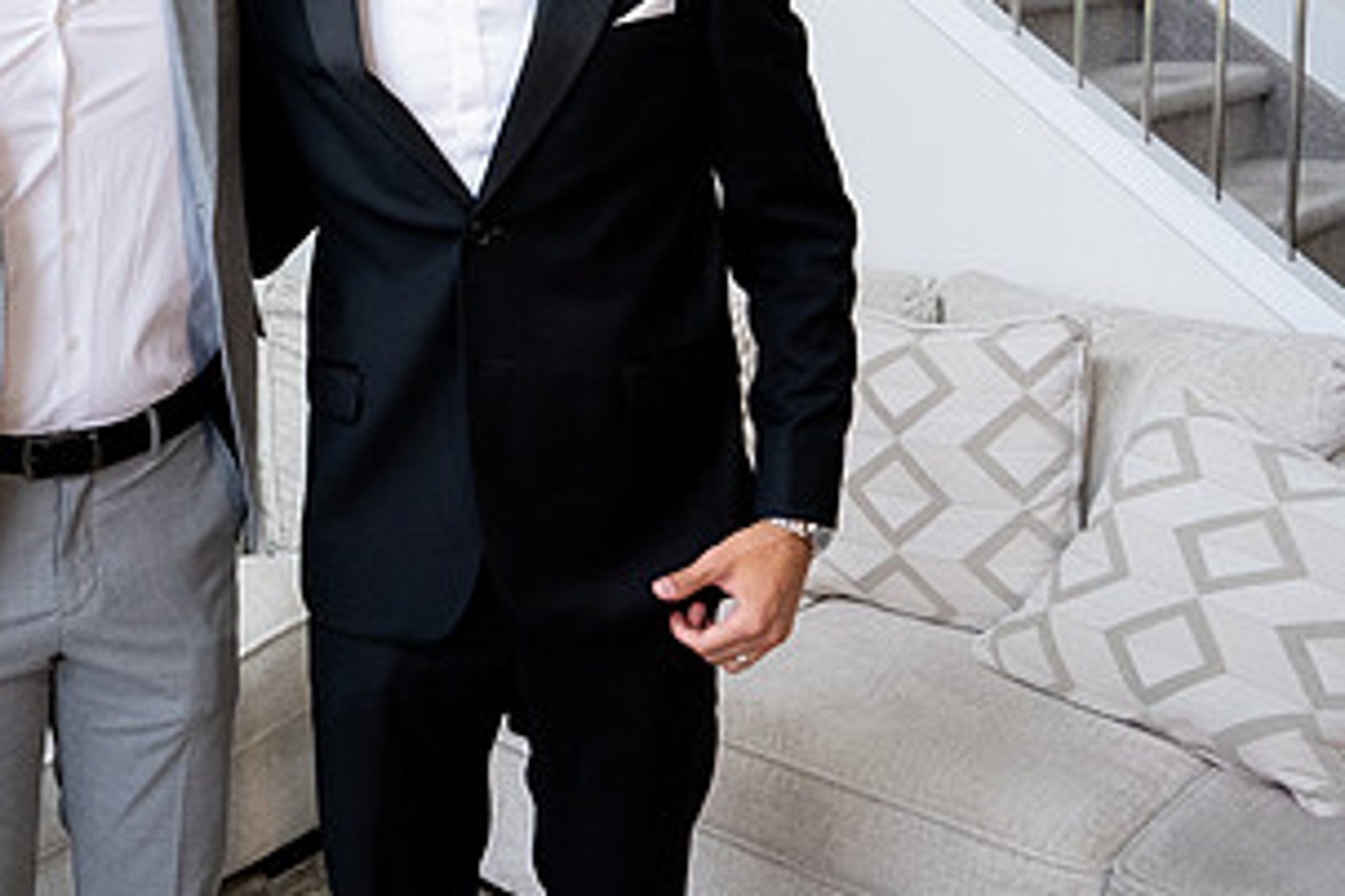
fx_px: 1718
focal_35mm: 46
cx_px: 204
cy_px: 109
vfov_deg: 28.3
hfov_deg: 40.4
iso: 5000
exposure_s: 1/160
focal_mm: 24
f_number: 9
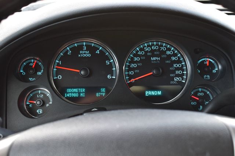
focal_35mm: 51
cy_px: 78
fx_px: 333
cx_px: 118
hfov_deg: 38.9
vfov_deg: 26.5
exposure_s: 1/15
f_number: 6.3
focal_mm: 34
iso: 450
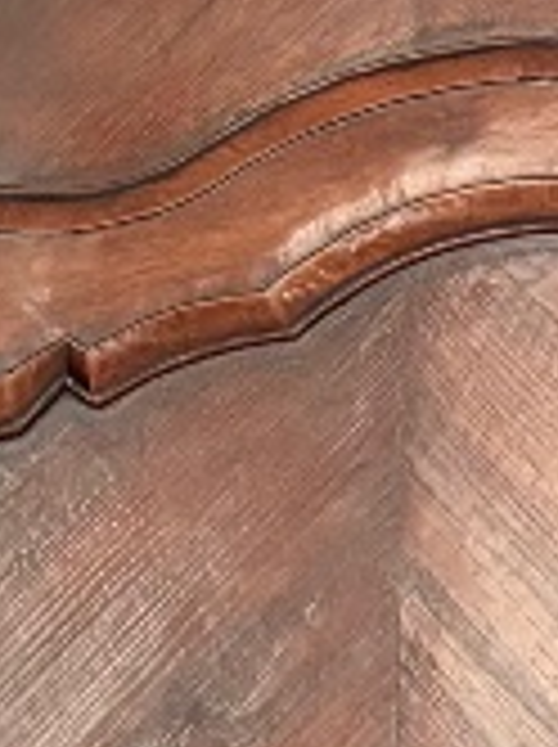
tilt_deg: +7.9
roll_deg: -0.6
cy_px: 850
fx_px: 4051
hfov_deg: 7.4
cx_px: 1332
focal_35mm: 188
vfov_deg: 10.4
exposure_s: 1/44
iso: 500
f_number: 1.6
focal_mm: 5.96
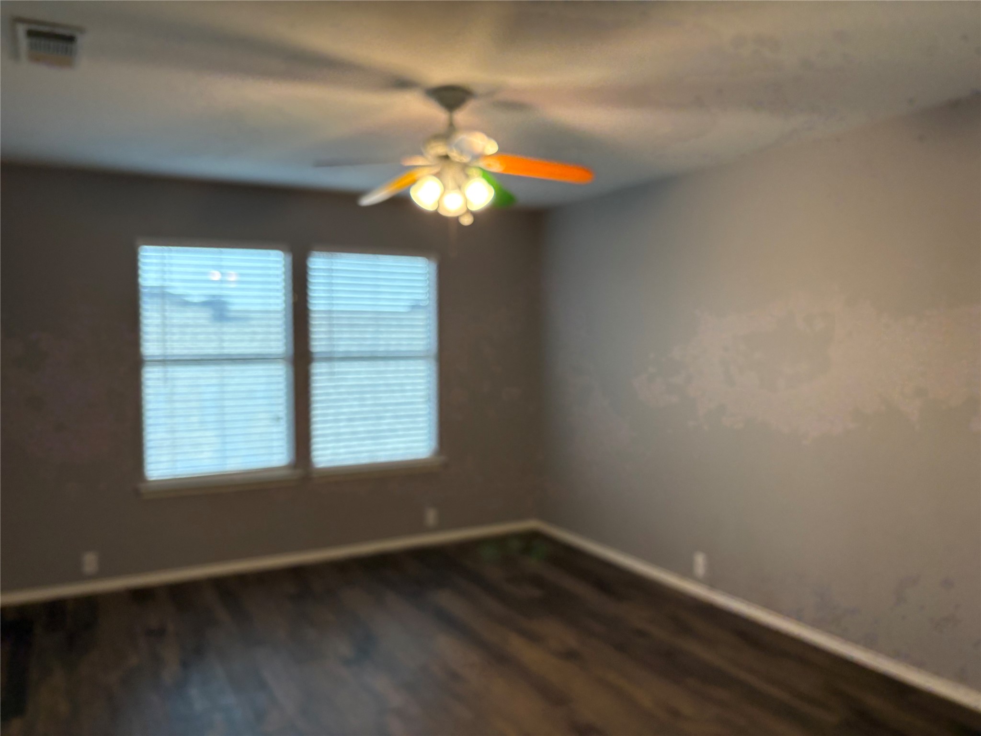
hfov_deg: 67.3
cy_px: 368
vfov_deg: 53.1
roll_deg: +0.7
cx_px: 490
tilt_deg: -2.5
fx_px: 737
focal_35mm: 26
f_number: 1.6
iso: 125
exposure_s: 1/60
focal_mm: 5.96
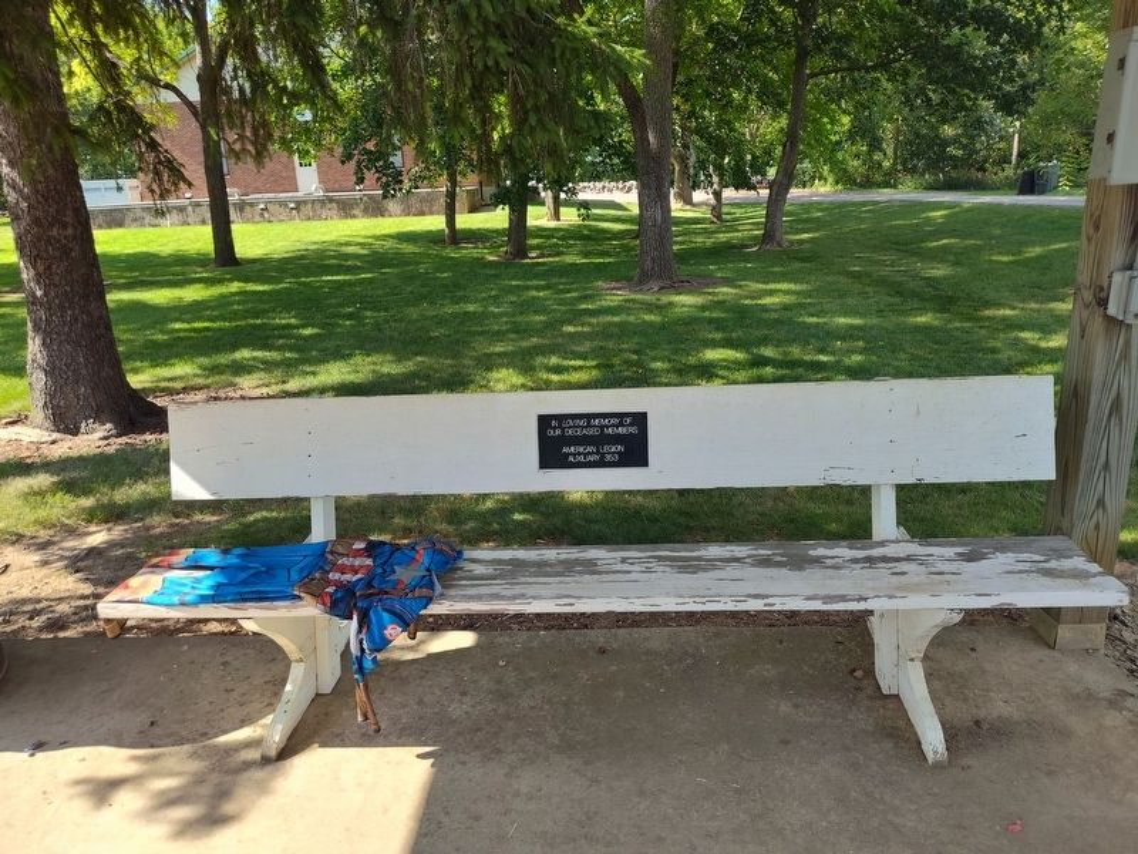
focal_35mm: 23
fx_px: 756
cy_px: 427
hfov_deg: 73.9
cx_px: 569
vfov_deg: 58.9
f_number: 1.8
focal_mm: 5.56
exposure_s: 1/405
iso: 100
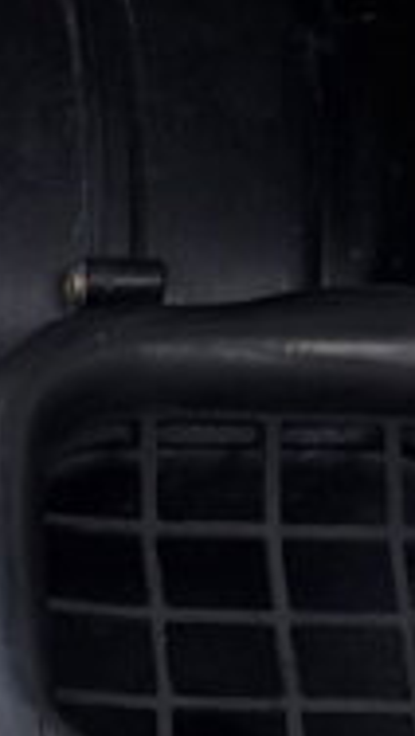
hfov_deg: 7.2
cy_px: 1151
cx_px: -532
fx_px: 3124
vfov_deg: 12.7
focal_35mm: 160
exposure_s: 1/120
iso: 50
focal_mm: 4
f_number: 1.8
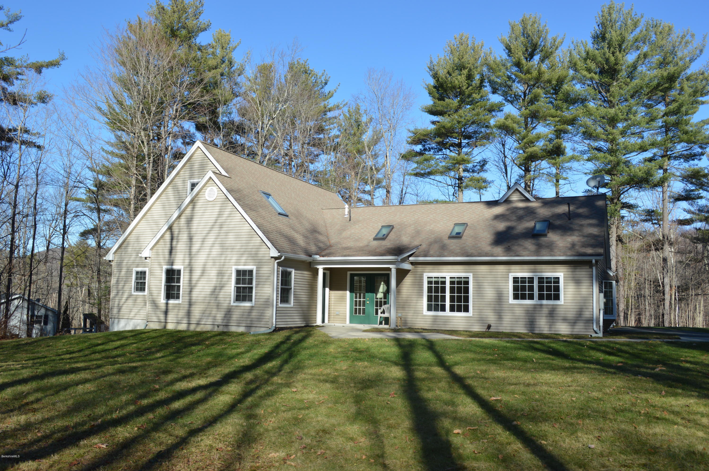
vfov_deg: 43.5
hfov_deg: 62.0
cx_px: 354
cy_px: 236
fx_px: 590
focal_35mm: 30
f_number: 7.1
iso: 100
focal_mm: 20
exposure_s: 1/200
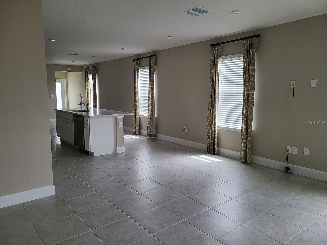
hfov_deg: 67.3
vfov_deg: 53.1
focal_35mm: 26
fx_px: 246
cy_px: 122
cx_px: 164
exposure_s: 1/60
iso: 64
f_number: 1.8
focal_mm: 5.4
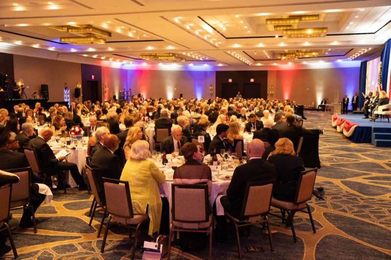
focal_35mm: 34
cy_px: 130
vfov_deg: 38.3
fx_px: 375
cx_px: 196
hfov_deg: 55.1
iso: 6400
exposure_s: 1/80
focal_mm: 23
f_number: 2.8
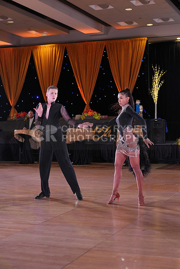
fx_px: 480
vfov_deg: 31.4
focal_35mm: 64
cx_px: 90
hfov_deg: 21.3
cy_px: 134
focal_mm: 64
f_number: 4
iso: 1600
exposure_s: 1/400
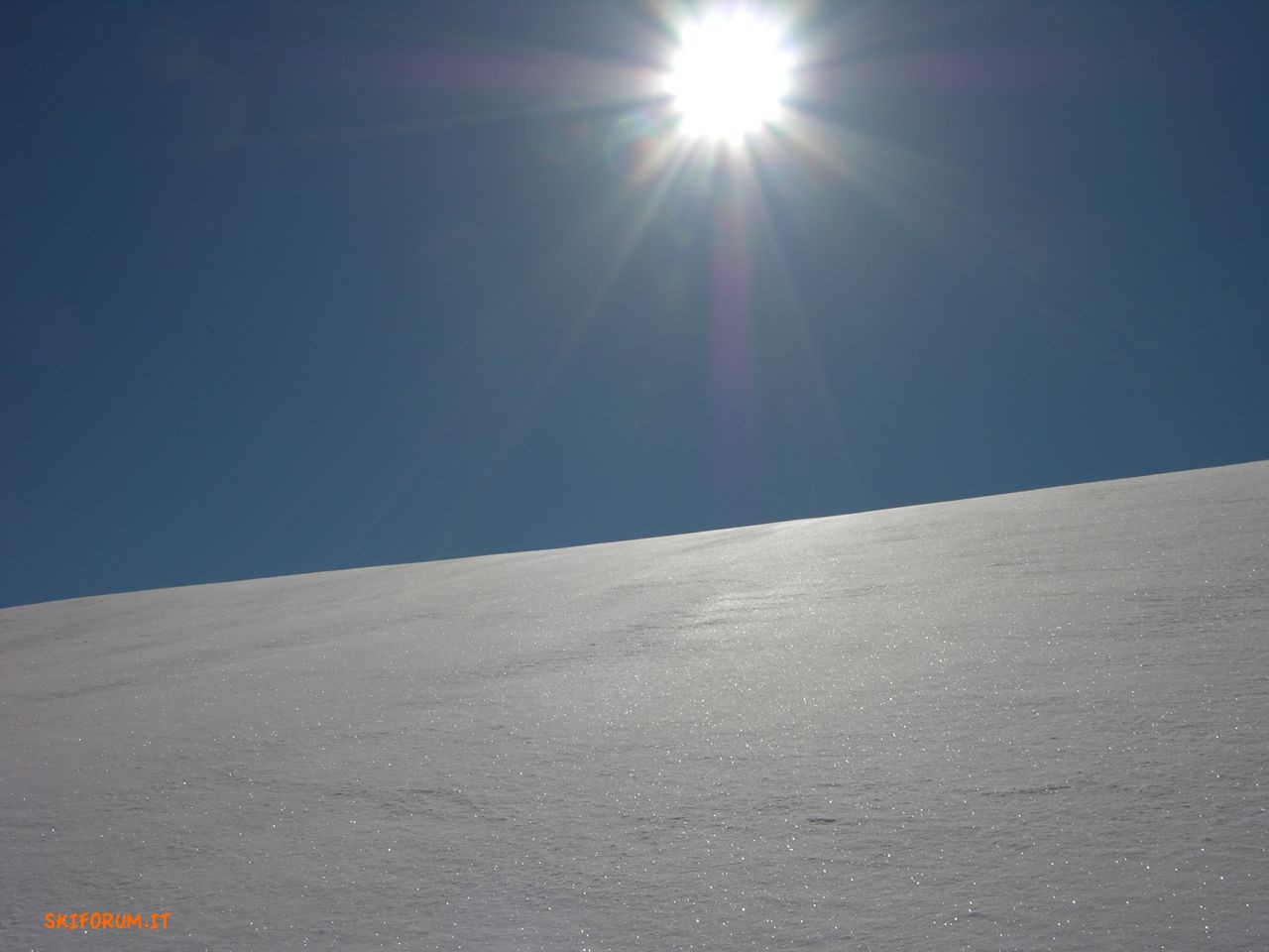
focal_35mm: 35
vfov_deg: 40.7
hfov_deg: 52.6
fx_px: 1283
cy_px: 476
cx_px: 634
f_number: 8
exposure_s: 1/638
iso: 50
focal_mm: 8.9
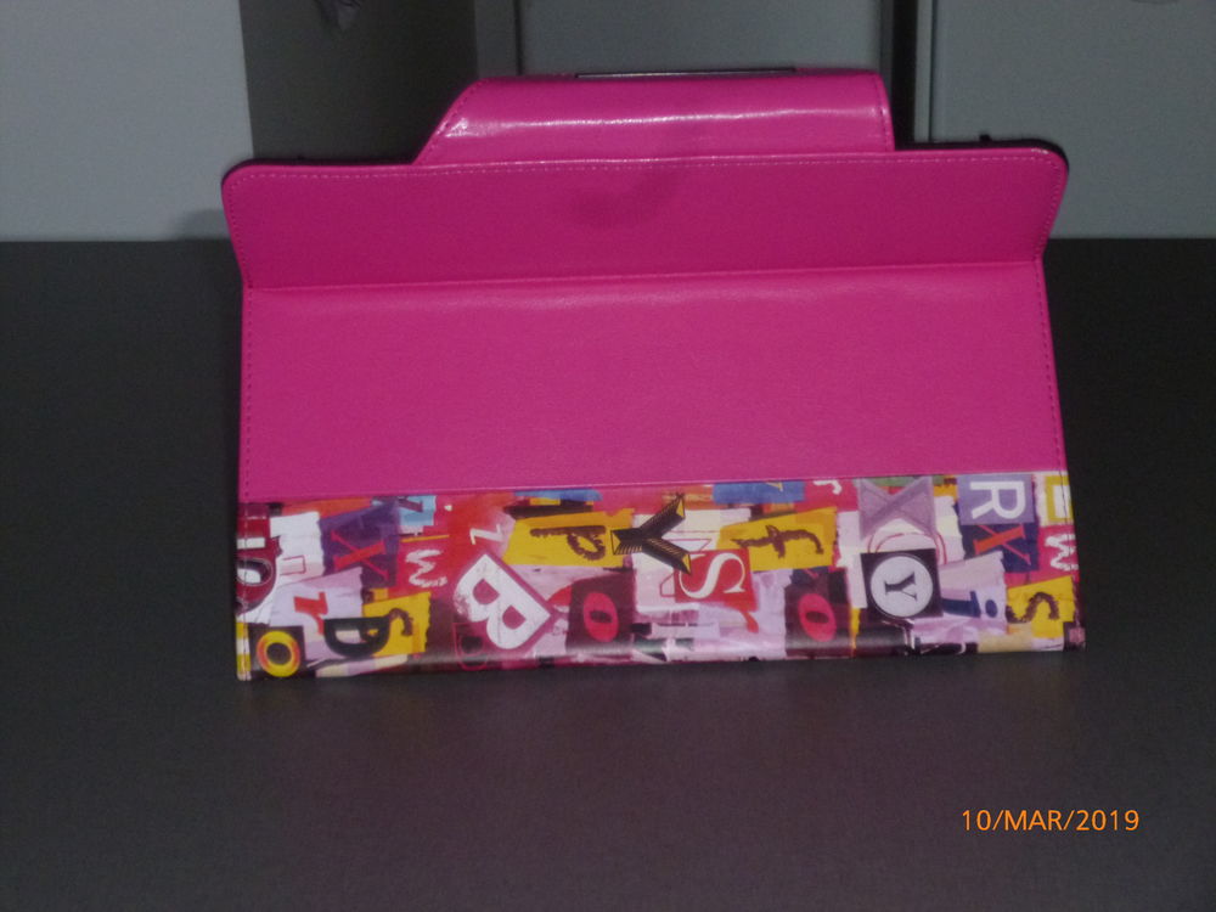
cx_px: 608
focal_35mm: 55
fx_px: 1932
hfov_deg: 34.9
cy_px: 456
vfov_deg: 26.6
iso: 400
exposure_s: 1/60
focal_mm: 9.9
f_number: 4.2
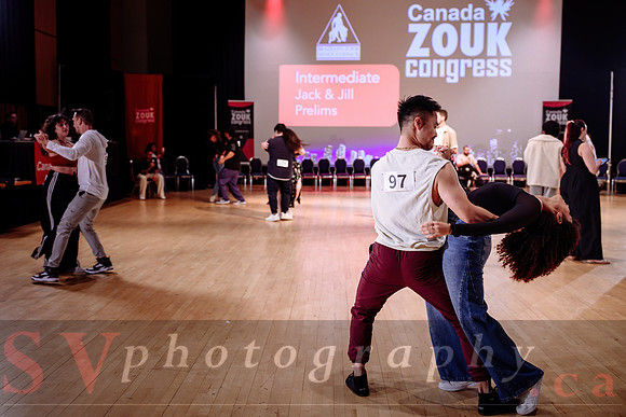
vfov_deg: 33.6
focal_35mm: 40
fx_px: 691
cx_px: 264
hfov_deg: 48.6
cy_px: 185
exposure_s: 1/320
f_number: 2
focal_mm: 34
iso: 1600
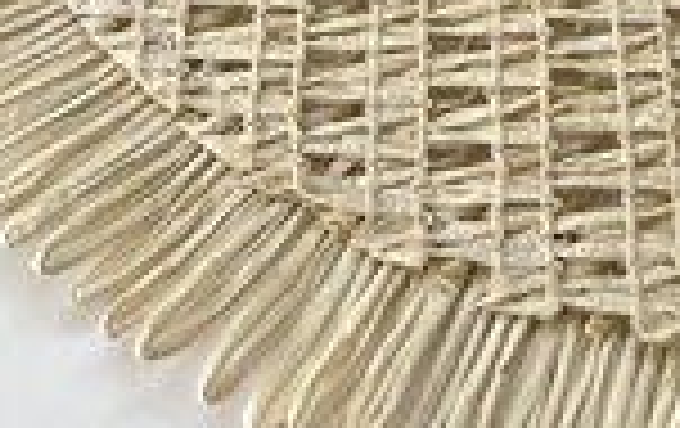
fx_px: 1801
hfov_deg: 20.4
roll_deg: +1.4
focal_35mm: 97
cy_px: -426
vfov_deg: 12.1
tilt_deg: -41.5
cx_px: 739
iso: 40
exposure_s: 1/199
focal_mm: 5.7
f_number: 1.5
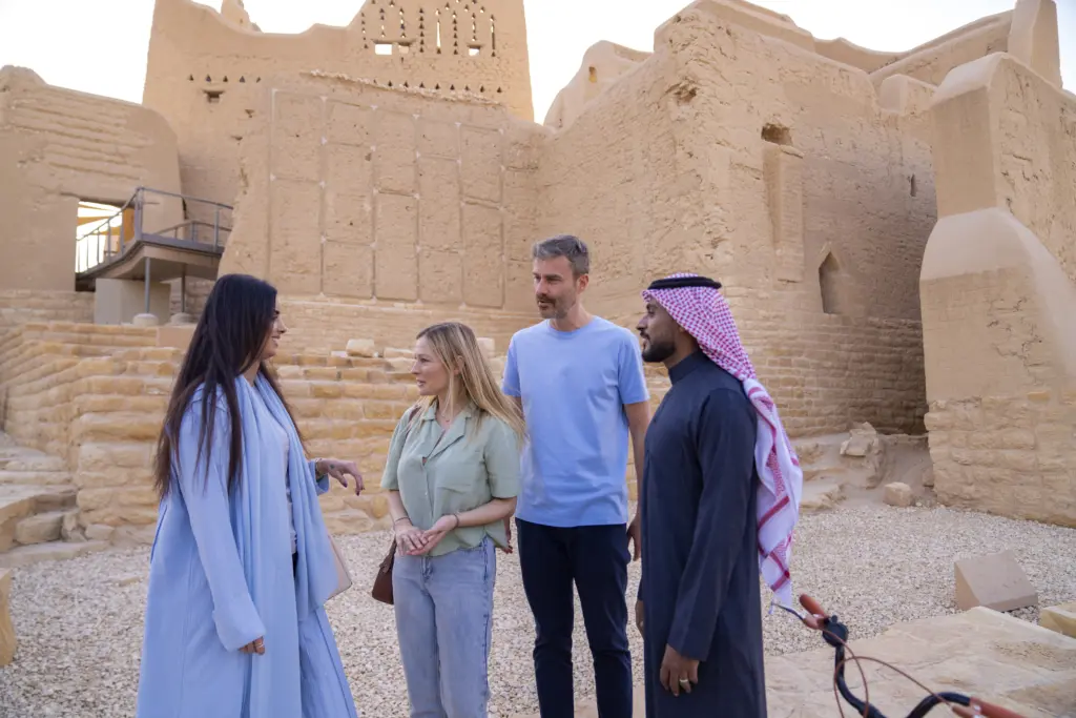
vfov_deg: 53.1
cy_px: 359
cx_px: 538
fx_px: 717
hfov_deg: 73.7
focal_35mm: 24
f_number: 2.8
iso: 400
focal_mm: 24
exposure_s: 1/800
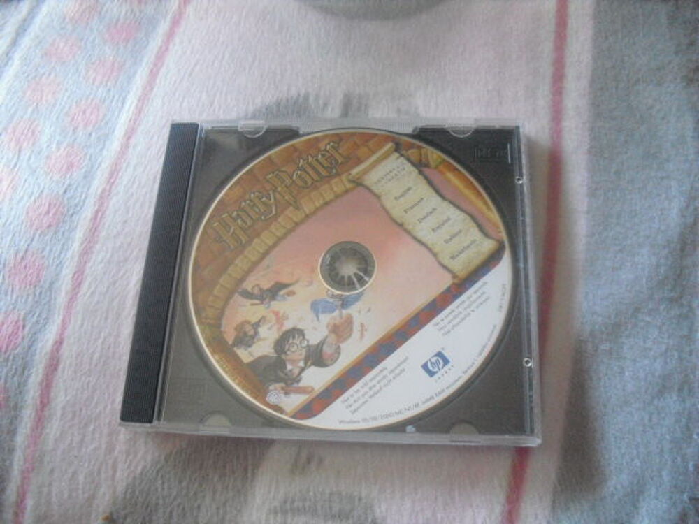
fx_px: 727
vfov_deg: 39.7
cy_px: 262
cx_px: 350
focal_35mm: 36
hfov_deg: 51.4
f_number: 3.1
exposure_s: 1/50
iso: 800
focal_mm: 6.3
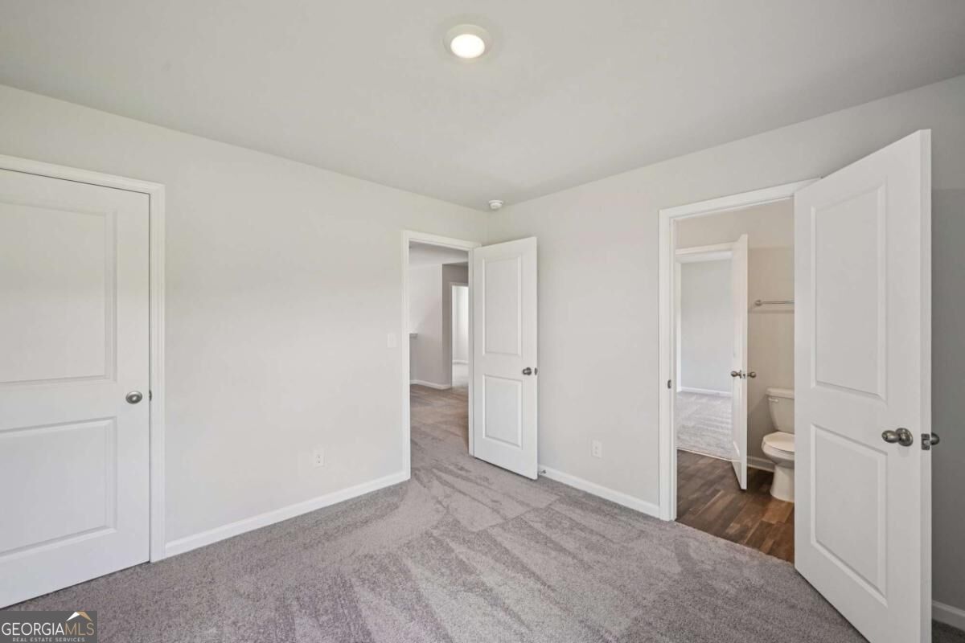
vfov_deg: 81.2
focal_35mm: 14
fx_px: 375
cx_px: 482
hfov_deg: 104.3
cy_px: 322
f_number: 8
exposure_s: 1/15
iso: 160
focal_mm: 14
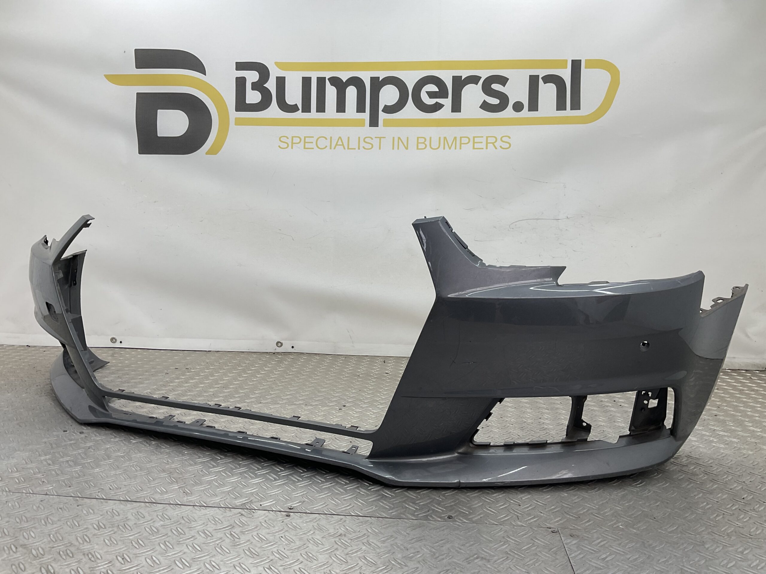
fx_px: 642
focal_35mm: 29
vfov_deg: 48.2
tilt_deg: -6.8
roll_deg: -2.7
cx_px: 383
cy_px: 287
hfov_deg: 61.7
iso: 16
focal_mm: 3
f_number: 1.8
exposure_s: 1/100
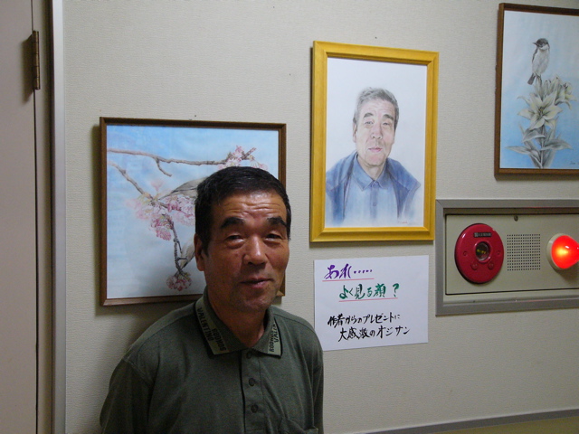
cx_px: 290
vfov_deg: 25.7
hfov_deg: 33.8
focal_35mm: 57
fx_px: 953
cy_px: 217
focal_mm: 9.6
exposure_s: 1/30
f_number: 2.8
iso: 200
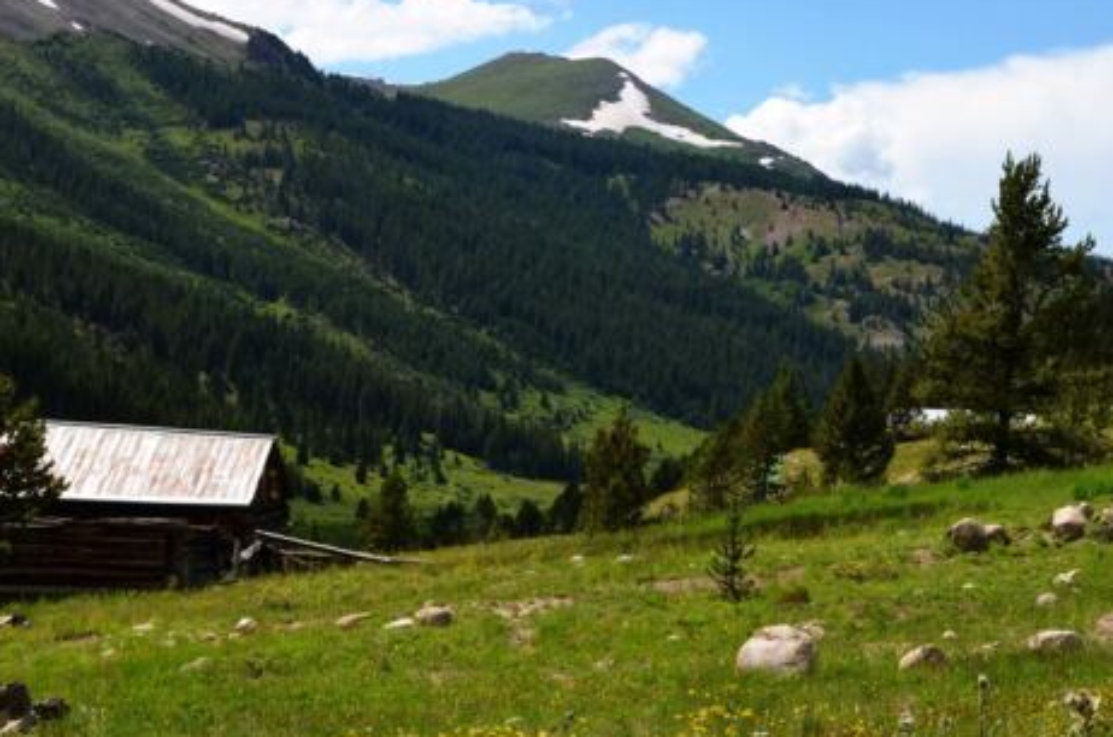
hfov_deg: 27.9
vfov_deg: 18.6
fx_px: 2243
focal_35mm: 73
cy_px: 456
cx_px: 612
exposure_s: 1/250
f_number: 8
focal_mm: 35
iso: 100
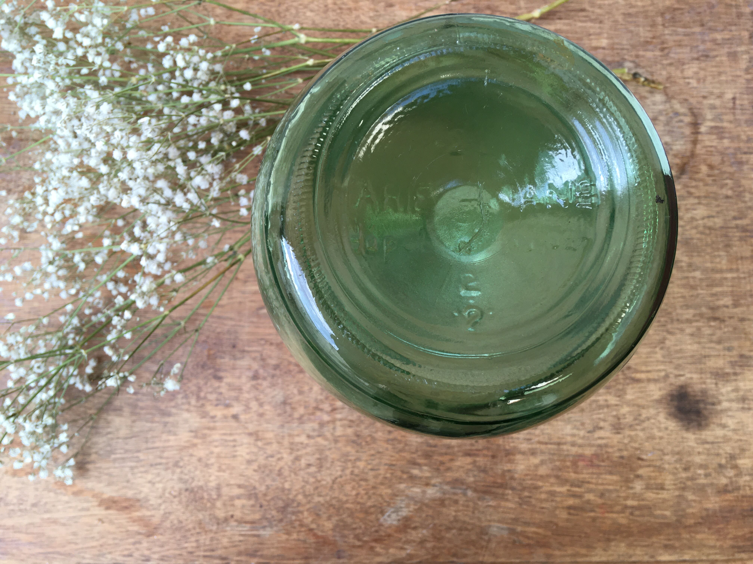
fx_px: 631
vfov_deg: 48.2
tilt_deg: -81.6
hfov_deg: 61.7
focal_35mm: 29
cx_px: 376
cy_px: 282
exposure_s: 1/100
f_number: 2.2
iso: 40
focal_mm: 4.15
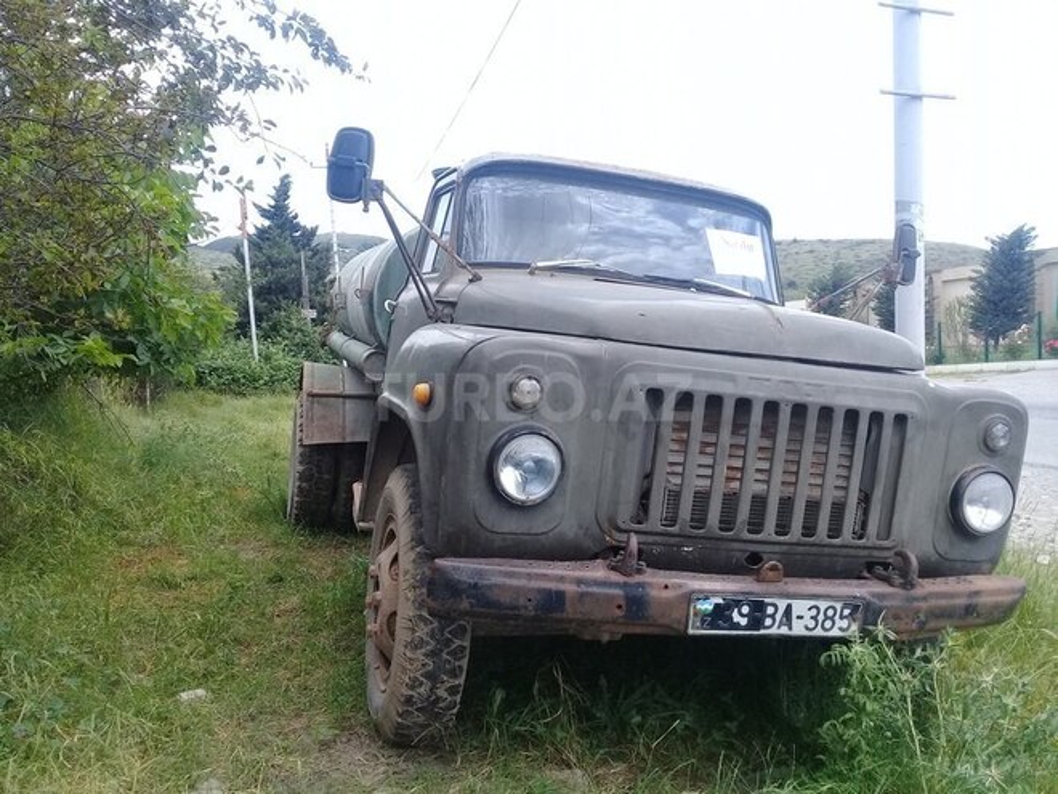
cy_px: 397
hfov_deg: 58.4
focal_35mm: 31
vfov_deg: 45.4
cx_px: 529
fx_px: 947
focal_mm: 3.3
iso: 50
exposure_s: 1/459
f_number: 2.2
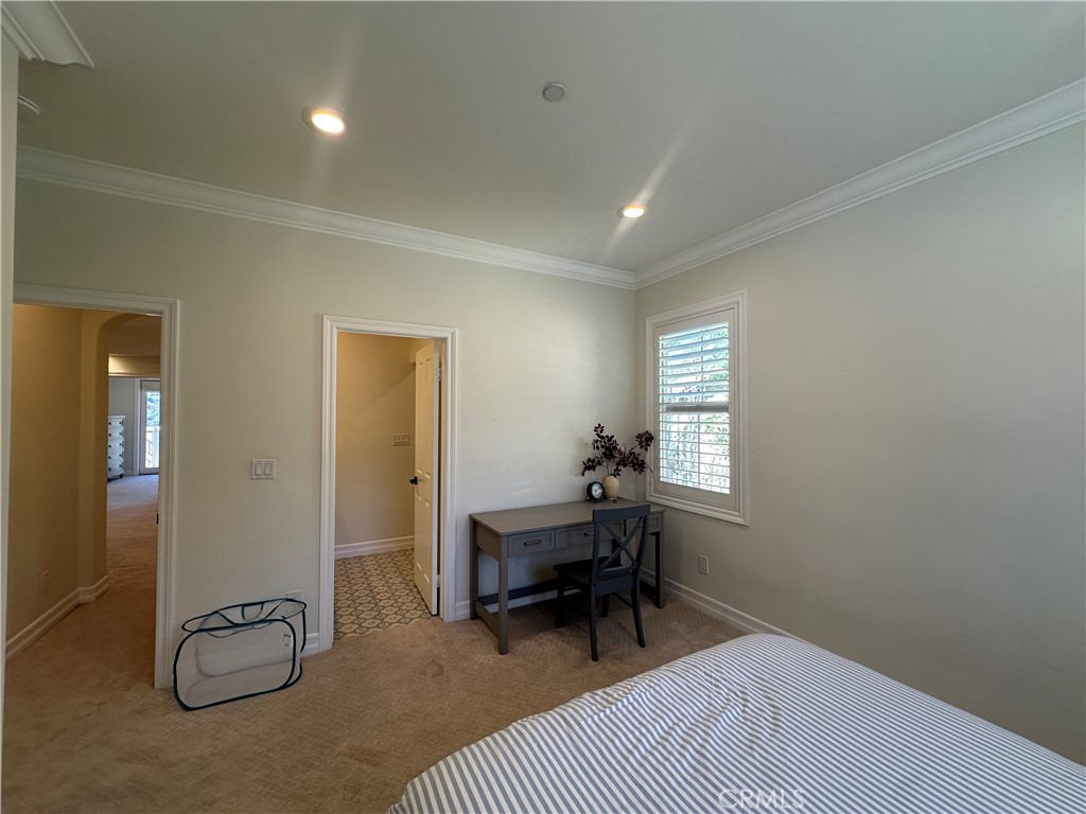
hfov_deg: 102.1
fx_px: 439
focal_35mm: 14
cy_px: 407
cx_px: 543
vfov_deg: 85.7
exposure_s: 1/120
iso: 64
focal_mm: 2.22
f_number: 2.2
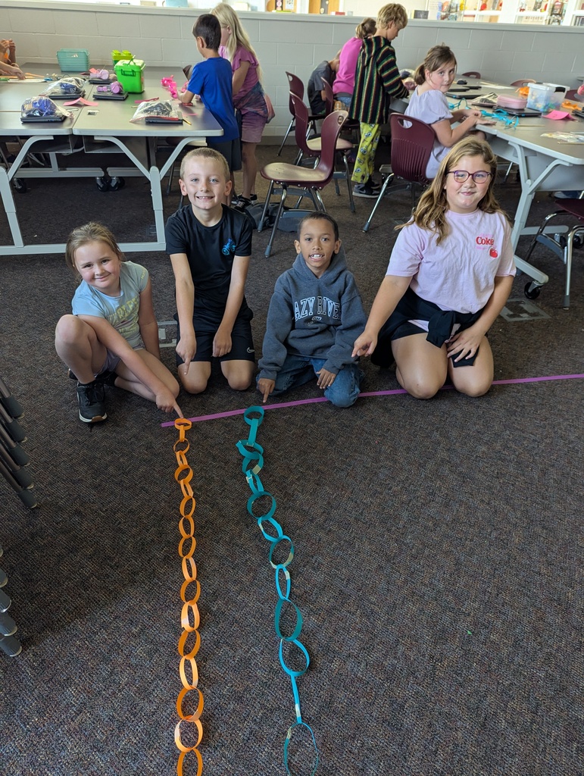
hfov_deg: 56.9
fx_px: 539
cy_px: 388
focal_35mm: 24
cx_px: 292
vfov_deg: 71.5
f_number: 1.85
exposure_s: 1/90.7
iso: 396
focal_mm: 6.81
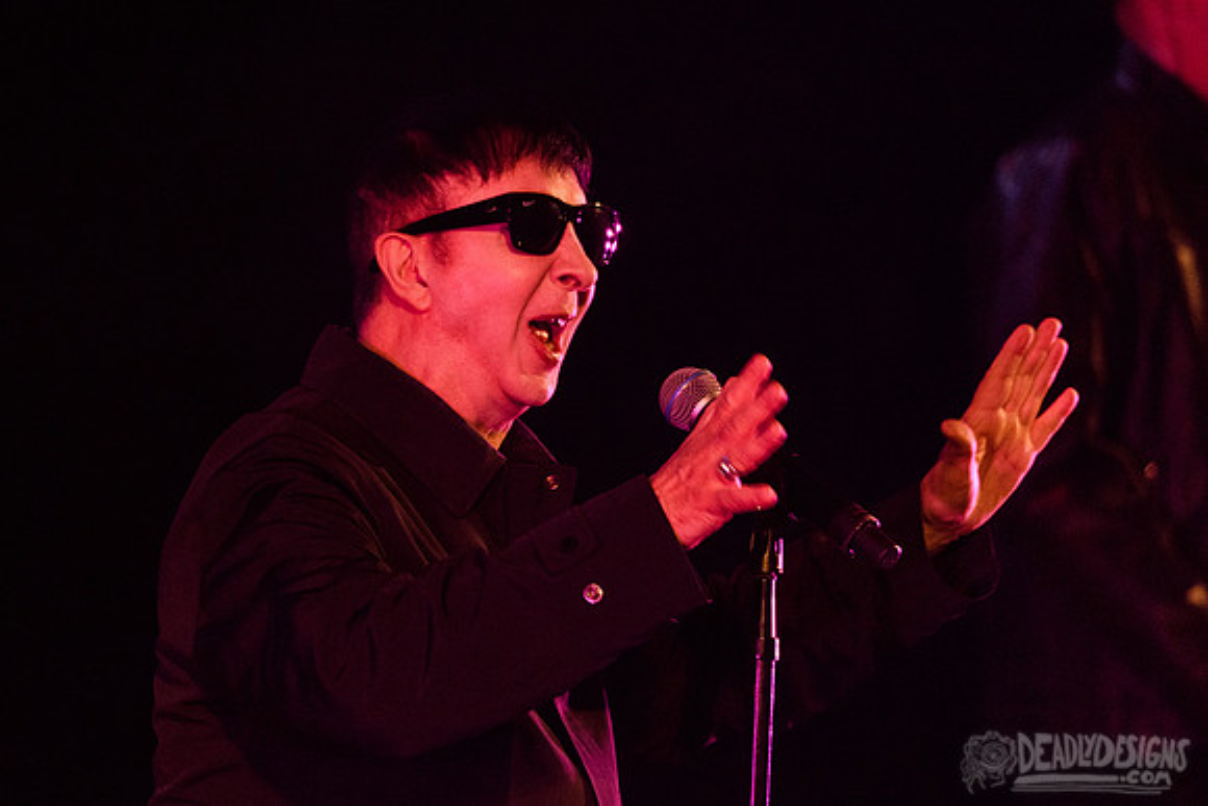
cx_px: 537
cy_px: 370
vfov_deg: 1.7
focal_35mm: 800
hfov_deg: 2.6
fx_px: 26849
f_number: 6.3
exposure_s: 1/200
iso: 4000
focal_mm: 600
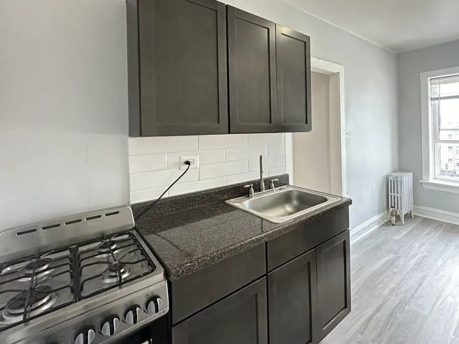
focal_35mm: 18
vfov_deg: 70.5
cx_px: 270
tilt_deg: -0.4
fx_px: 239
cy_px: 130
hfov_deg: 86.9
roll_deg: +1.1
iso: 800
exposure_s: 1/60
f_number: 2.2
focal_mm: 2.22
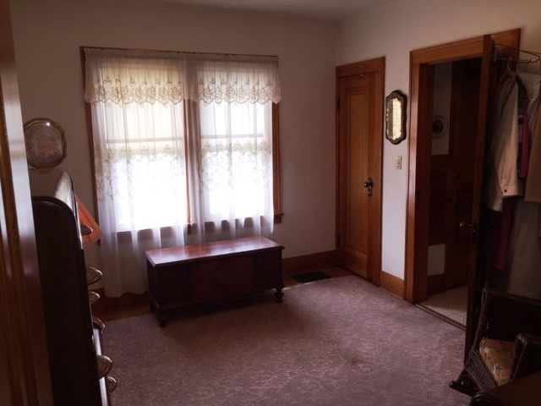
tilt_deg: -9.7
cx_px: 270
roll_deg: +0.0
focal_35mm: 29
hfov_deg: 61.7
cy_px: 203
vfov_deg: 48.2
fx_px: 453
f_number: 2.2
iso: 32
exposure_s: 1/49
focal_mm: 4.15
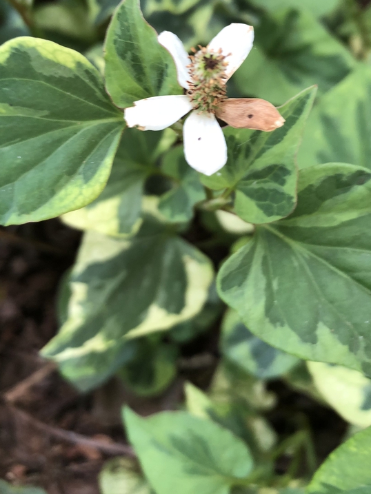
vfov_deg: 46.0
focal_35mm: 40
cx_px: 186
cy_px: 161
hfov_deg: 36.0
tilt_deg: -72.0
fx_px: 571
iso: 40
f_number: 1.8
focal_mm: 3.99
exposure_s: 1/24
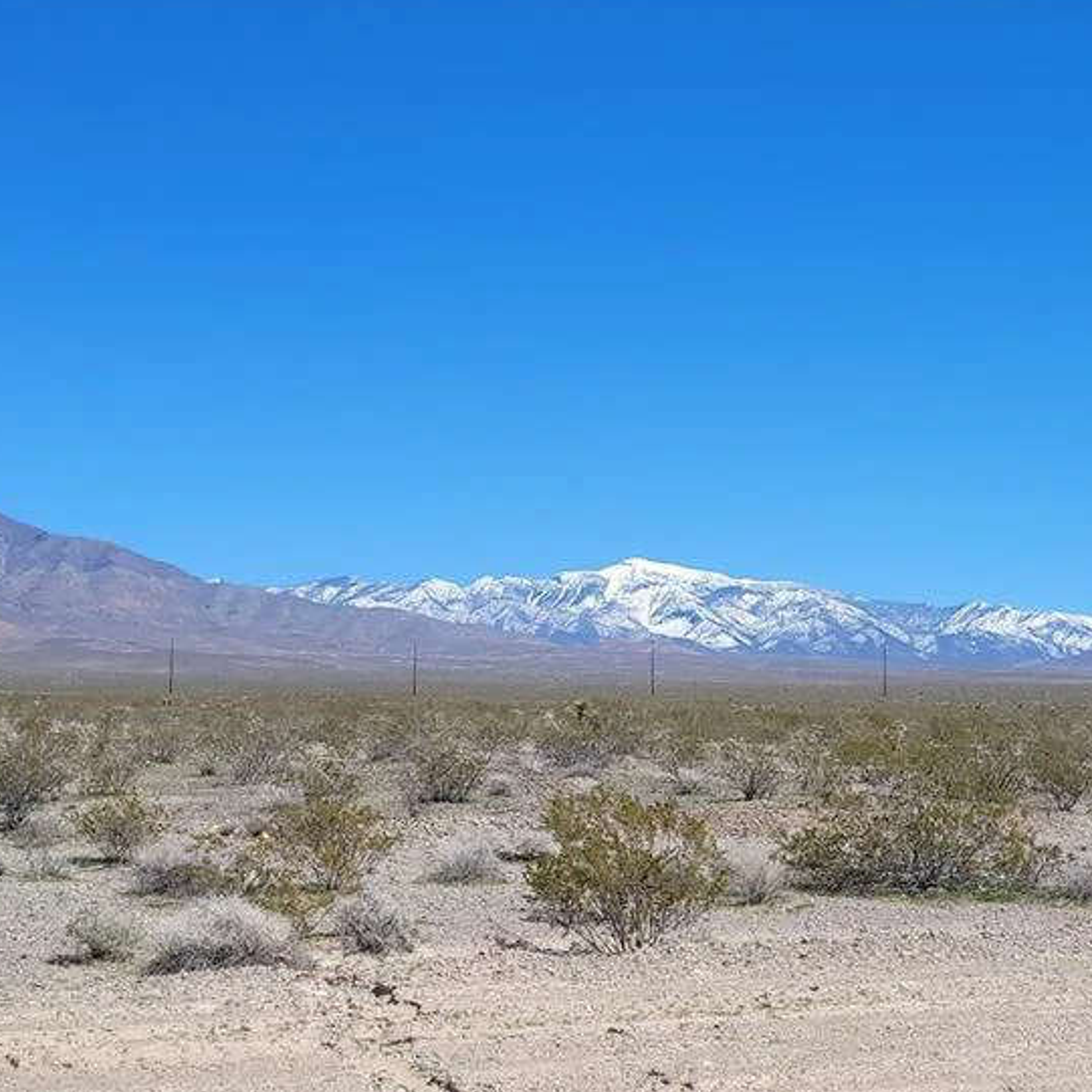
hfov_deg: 47.4
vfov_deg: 48.4
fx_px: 1213
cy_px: 581
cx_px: 761
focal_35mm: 34
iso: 40
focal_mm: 5.4
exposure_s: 1/3427
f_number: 1.8
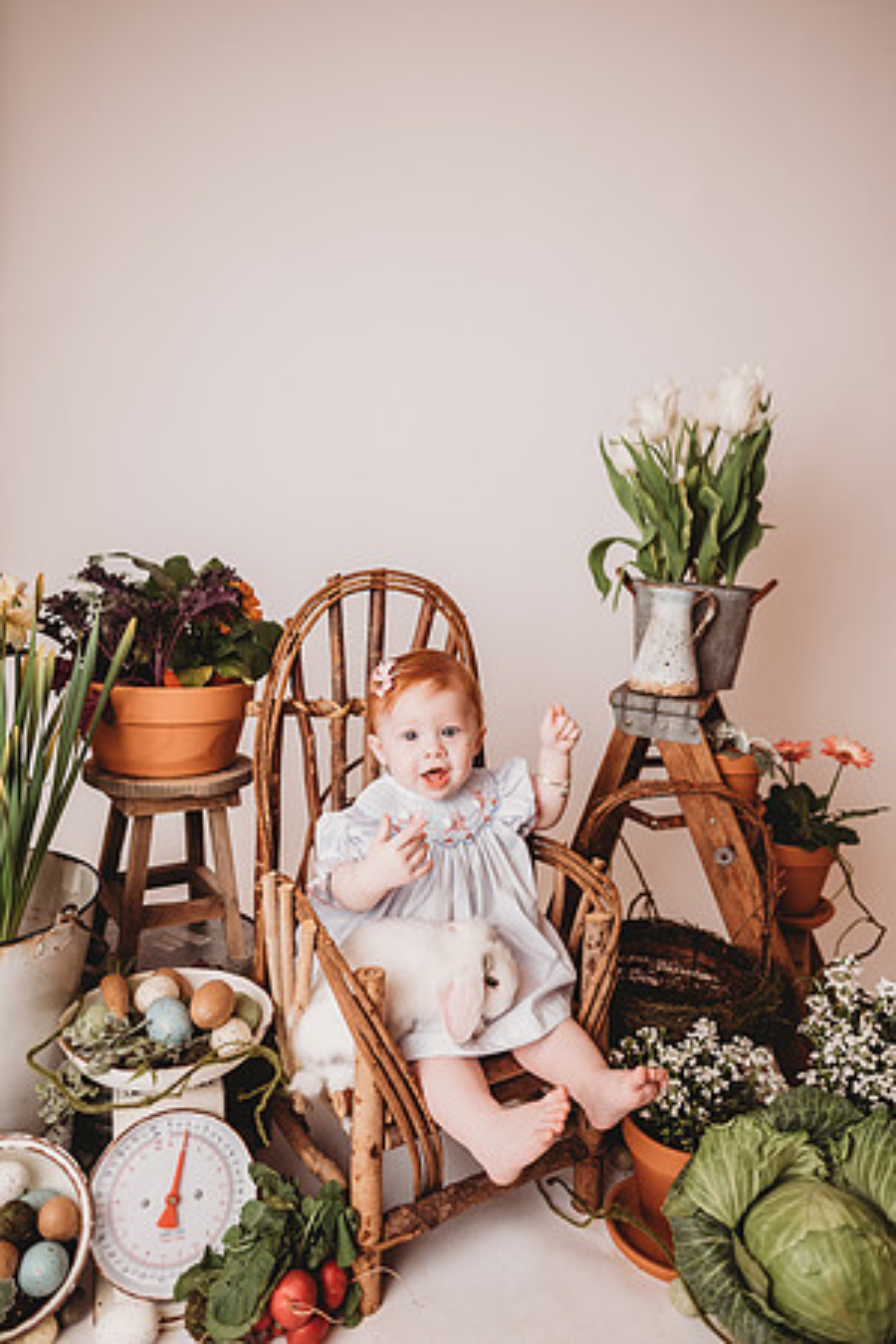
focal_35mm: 24
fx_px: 896
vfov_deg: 73.7
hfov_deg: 53.1
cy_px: 672
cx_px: 448
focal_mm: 24
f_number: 2.5
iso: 100
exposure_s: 1/160
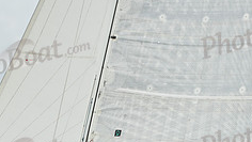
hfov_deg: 12.0
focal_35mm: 180
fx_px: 1203
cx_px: 146
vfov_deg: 6.7
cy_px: 200
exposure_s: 1/1000
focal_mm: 70
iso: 320
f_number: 10
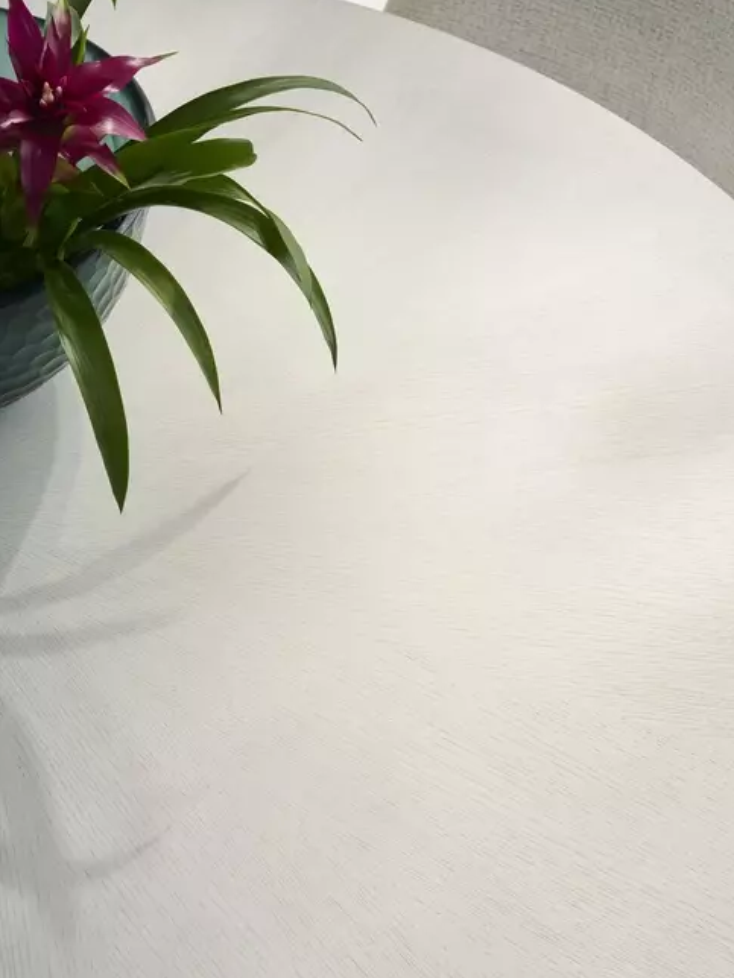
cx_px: 369
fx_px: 1725
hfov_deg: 24.0
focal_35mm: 61
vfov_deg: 31.7
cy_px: 487
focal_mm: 56
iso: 100
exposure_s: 1/125
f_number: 10
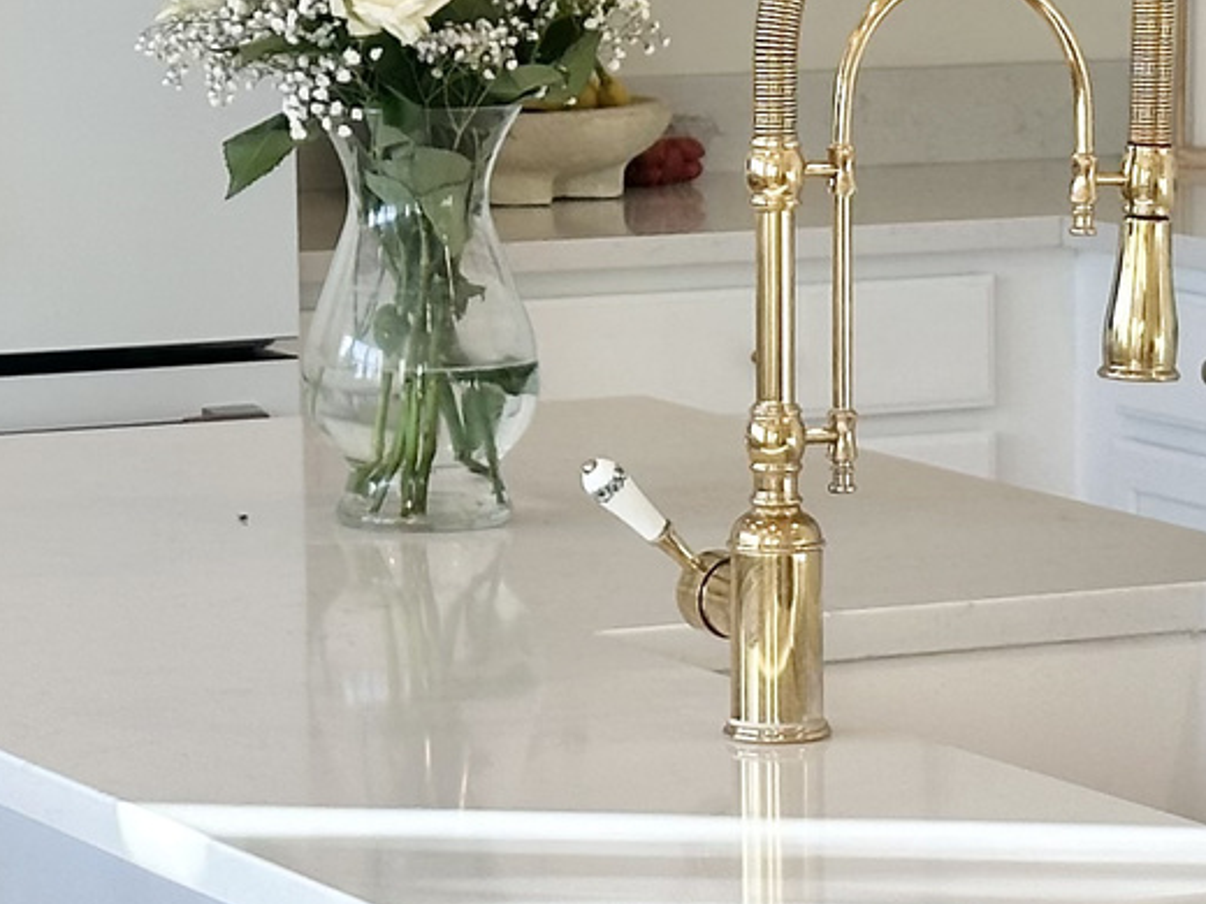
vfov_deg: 7.9
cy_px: 642
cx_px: 1192
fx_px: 6585
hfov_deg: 10.4
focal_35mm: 189
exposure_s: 1/135
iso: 50
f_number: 1.78
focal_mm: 6.86
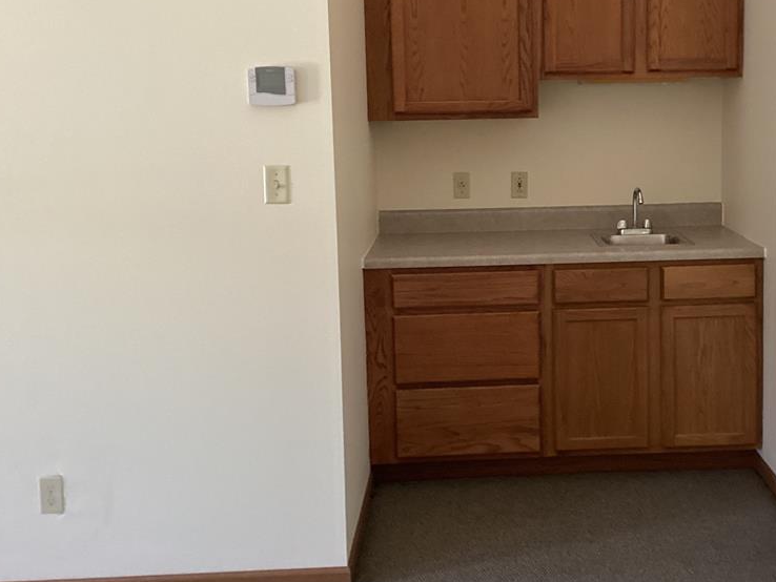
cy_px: 188
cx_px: 527
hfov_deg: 43.1
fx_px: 964
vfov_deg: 33.3
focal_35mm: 43
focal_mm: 3.3
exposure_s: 1/60
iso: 250
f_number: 2.4
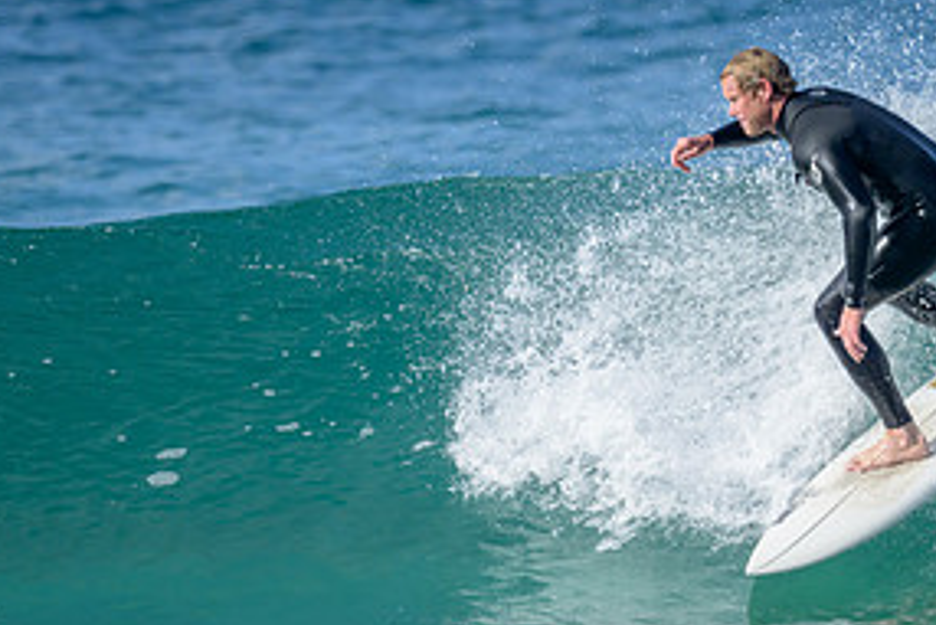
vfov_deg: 0.8
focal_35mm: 1625
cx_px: 720
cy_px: 348
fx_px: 42269
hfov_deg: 1.3
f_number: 6.3
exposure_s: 1/2500
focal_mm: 800
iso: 450
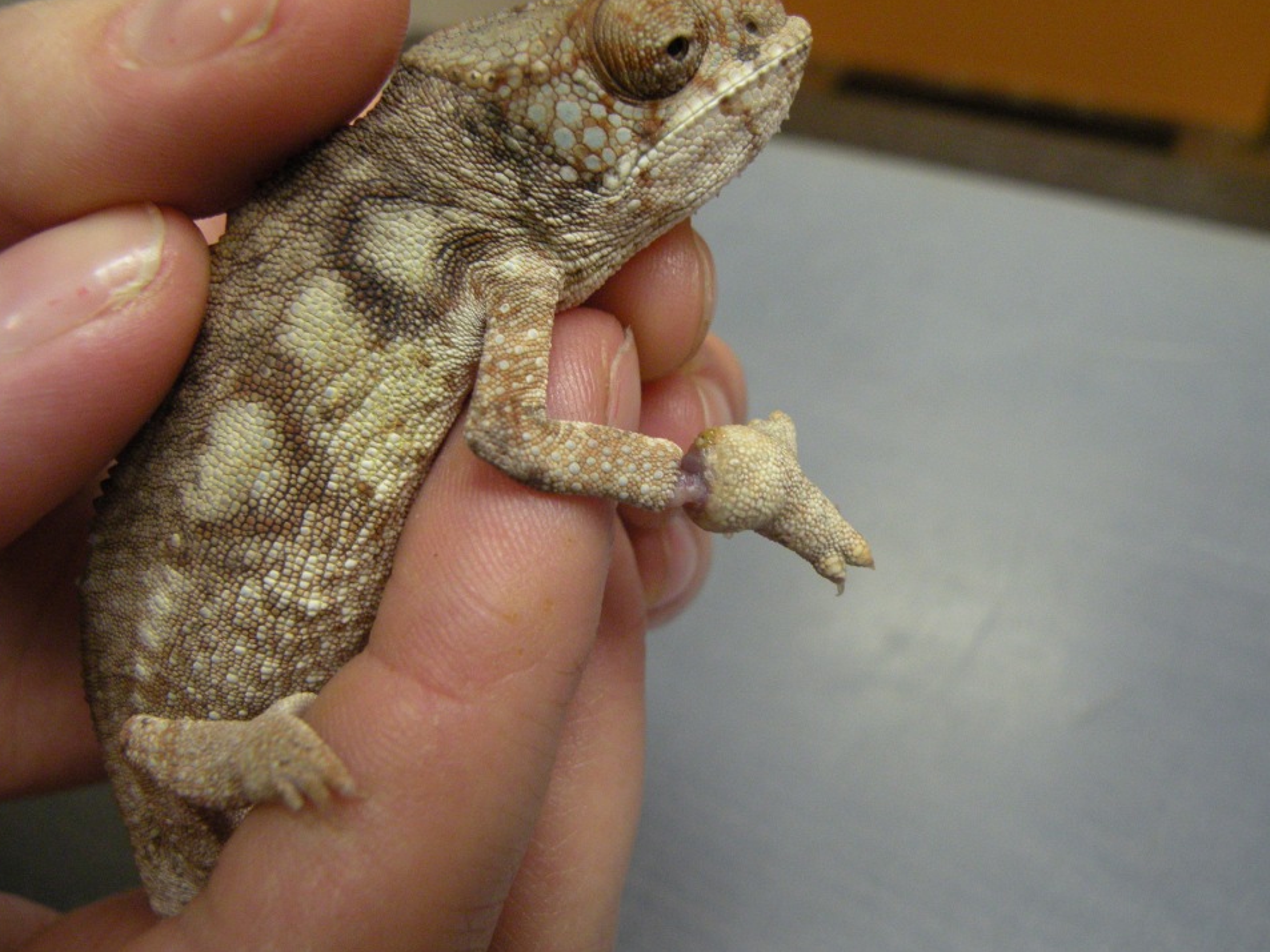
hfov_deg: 61.6
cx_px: 662
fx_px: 1064
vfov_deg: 48.2
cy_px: 486
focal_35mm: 29
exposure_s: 1/55
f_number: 2.8
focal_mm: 4.7
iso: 284
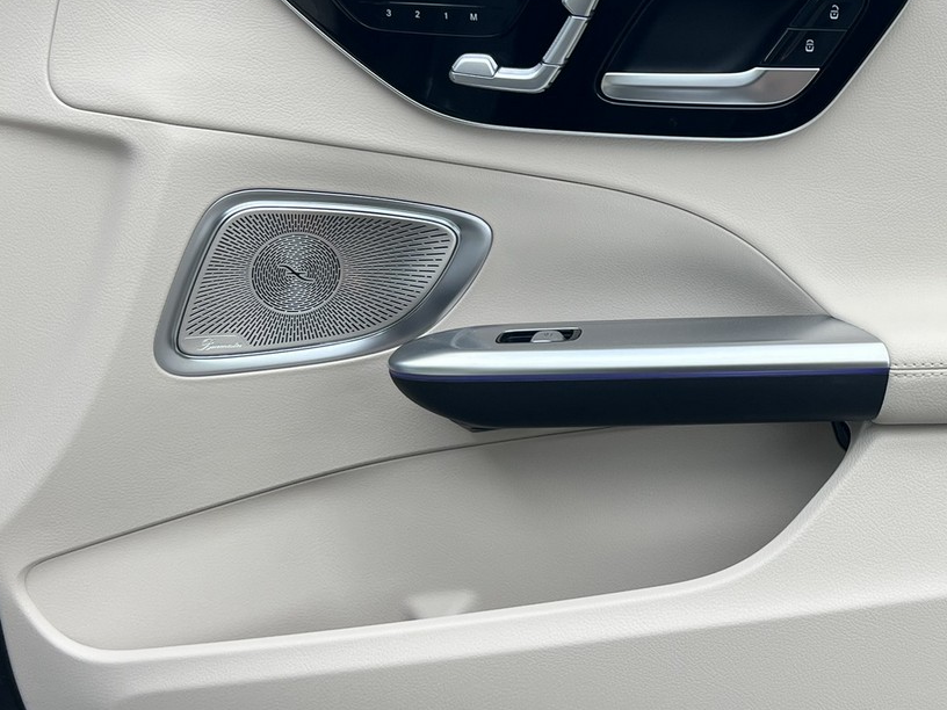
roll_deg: +0.5
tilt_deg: -6.6
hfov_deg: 36.4
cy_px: 312
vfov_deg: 28.5
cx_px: 743
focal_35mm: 51
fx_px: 1395
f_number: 1.5
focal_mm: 5.7
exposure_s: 1/1124
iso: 50
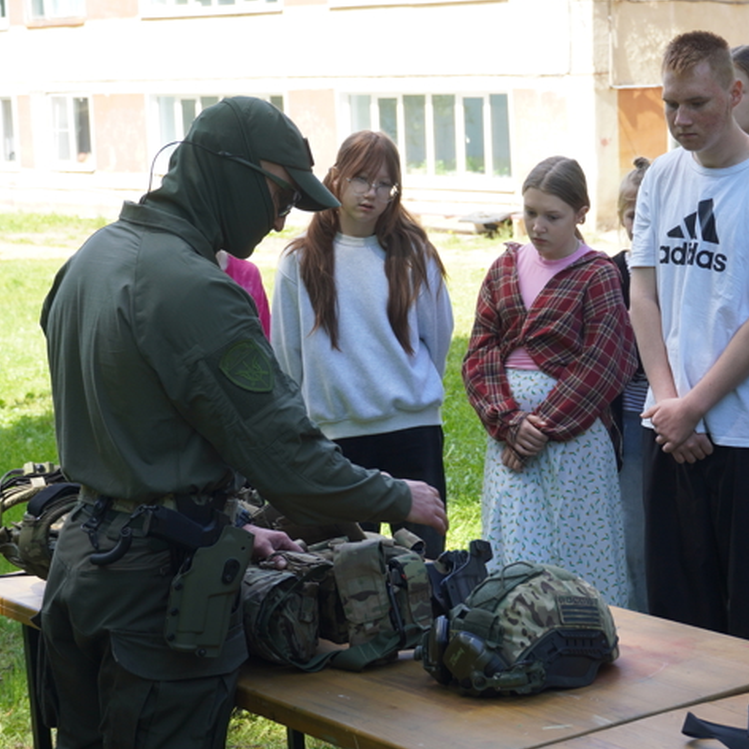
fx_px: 1885
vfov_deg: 22.5
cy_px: 379
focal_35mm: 77
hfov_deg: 22.2
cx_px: 587
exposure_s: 1/160
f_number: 4.5
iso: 160
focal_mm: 38
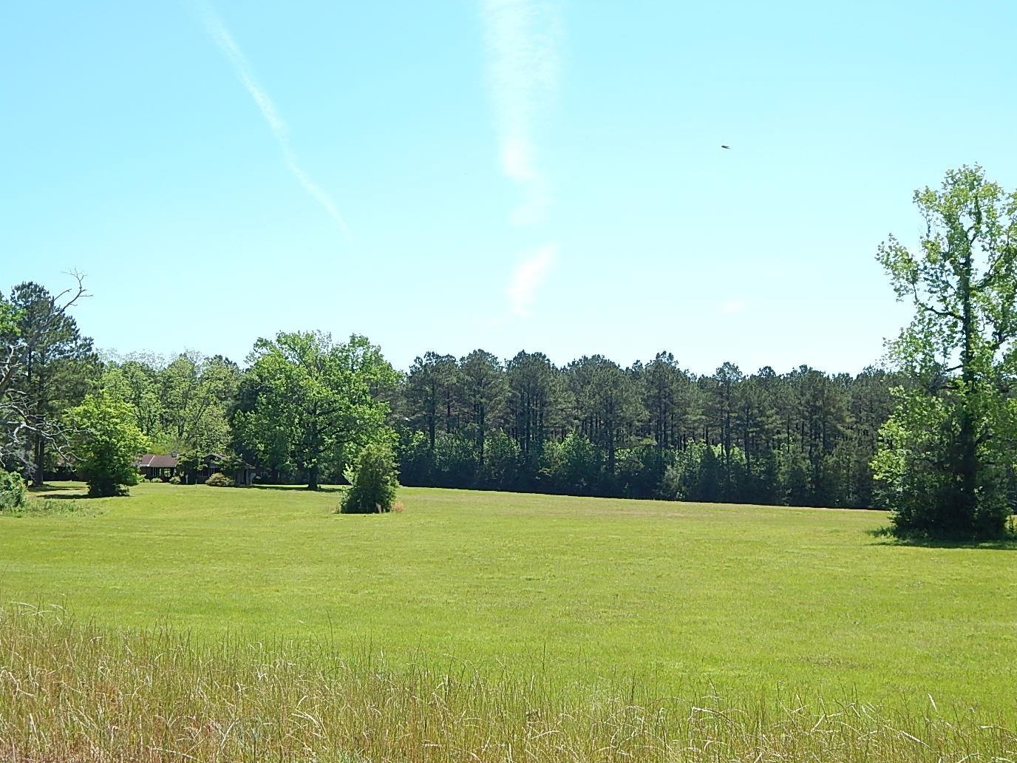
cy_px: 377
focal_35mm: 50
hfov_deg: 38.2
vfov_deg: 29.1
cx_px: 503
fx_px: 1469
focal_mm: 7.7
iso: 125
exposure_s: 1/640
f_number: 3.6
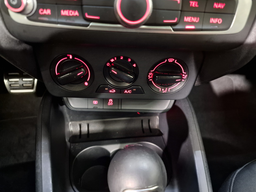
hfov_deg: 73.9
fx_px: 170
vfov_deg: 58.9
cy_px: 96
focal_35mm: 23
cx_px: 128
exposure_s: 1/10
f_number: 1.8
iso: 800
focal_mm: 6.4
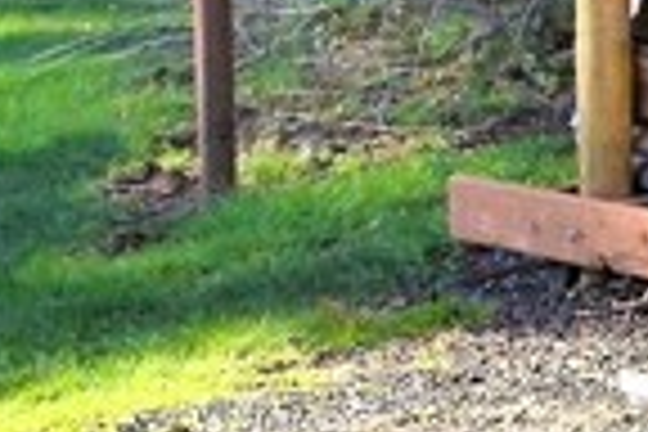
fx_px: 4482
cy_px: -461
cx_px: 1946
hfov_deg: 7.3
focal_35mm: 249
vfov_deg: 5.4
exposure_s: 1/125
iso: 200
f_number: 11
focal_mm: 22
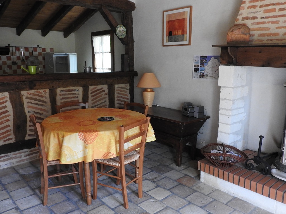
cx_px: 143
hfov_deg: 60.0
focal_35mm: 30
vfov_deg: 46.8
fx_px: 248
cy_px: 107
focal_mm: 5.4
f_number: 4
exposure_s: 1/20
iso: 400
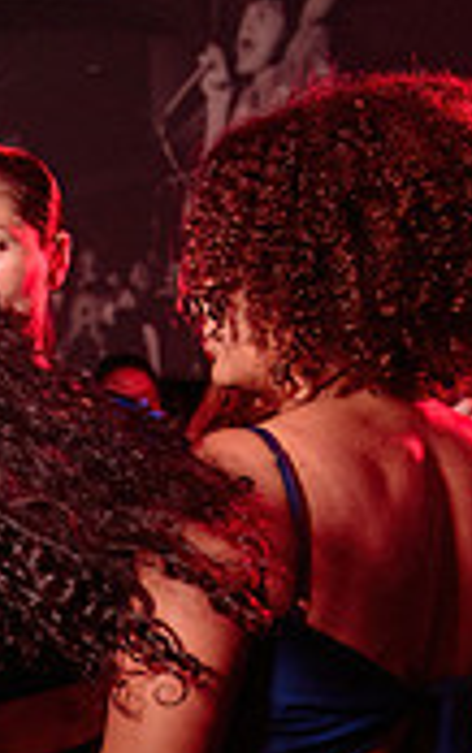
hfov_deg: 12.5
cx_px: -492
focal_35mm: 91
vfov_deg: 22.2
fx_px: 1870
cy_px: 687
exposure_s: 1/30
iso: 800
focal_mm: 24
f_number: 3.2
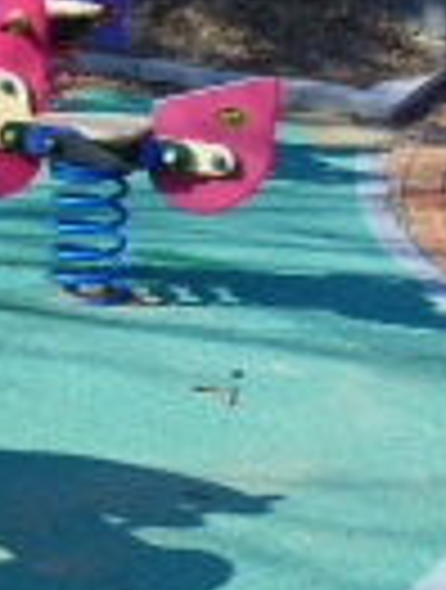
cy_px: 79
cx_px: -617
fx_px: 2017
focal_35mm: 118
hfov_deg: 10.8
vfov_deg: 16.5
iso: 80
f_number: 3.3
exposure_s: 1/663
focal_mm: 5.6
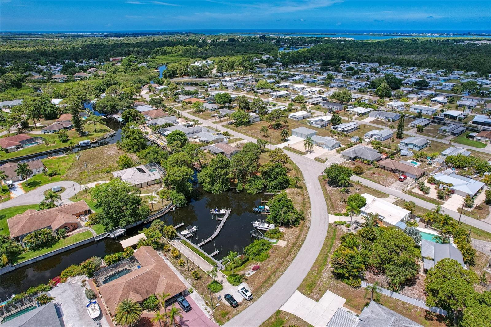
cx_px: 246
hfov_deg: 78.6
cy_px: 164
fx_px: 300
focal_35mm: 22
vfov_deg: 57.2
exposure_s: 1/3200
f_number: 2.8
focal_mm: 8.4
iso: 100
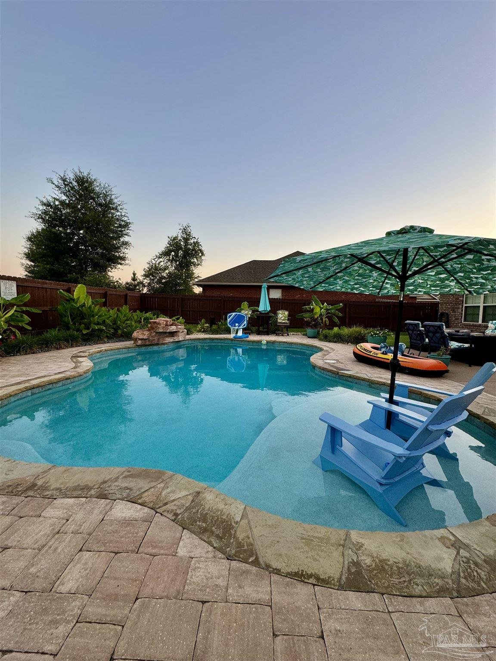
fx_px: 267
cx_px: 248
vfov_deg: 102.1
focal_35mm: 14
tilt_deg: -3.9
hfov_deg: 85.7
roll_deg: +0.0
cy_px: 330
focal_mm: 2.22
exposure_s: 1/99
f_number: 2.2
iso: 80
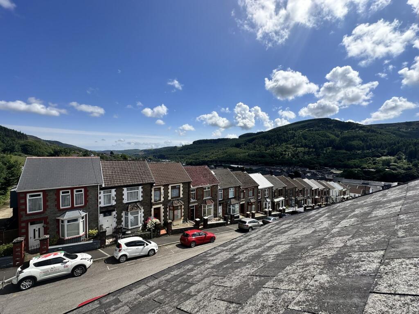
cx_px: 210
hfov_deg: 102.1
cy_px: 157
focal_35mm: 14
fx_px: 169
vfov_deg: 85.7
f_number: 2.2
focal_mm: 2.22
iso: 50
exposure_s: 1/2817
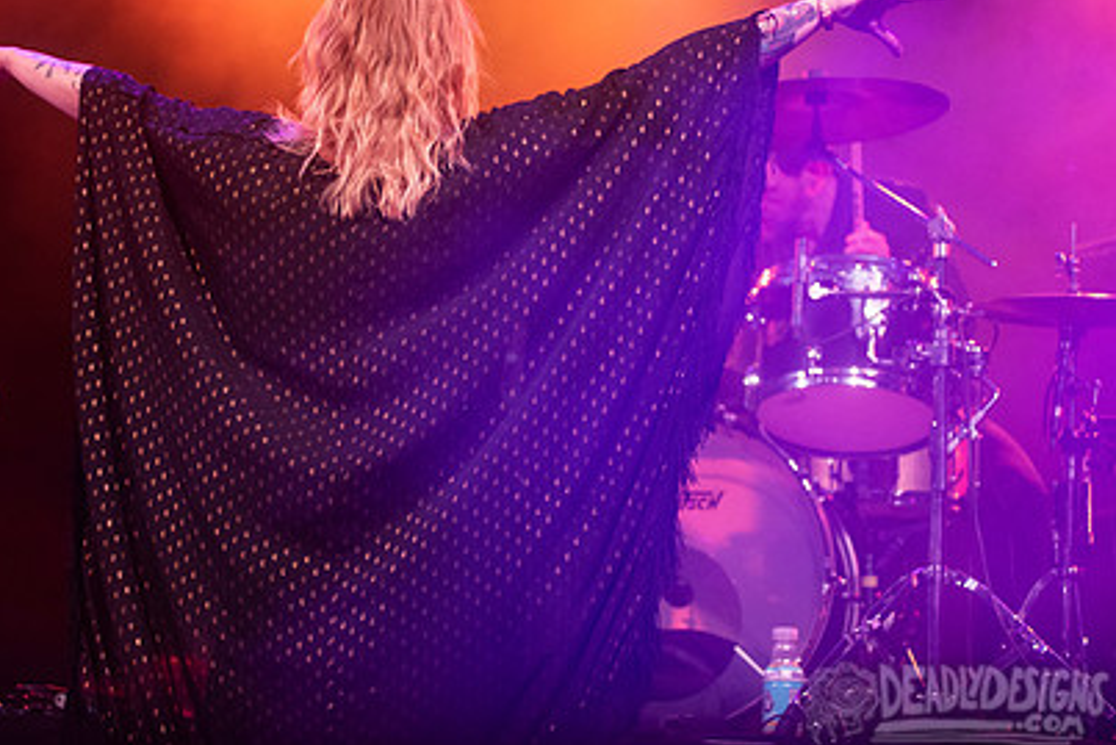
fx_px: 3566
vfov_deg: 11.9
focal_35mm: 115
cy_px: 226
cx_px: 330
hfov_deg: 17.7
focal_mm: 80
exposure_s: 1/400
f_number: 3.2
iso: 2500
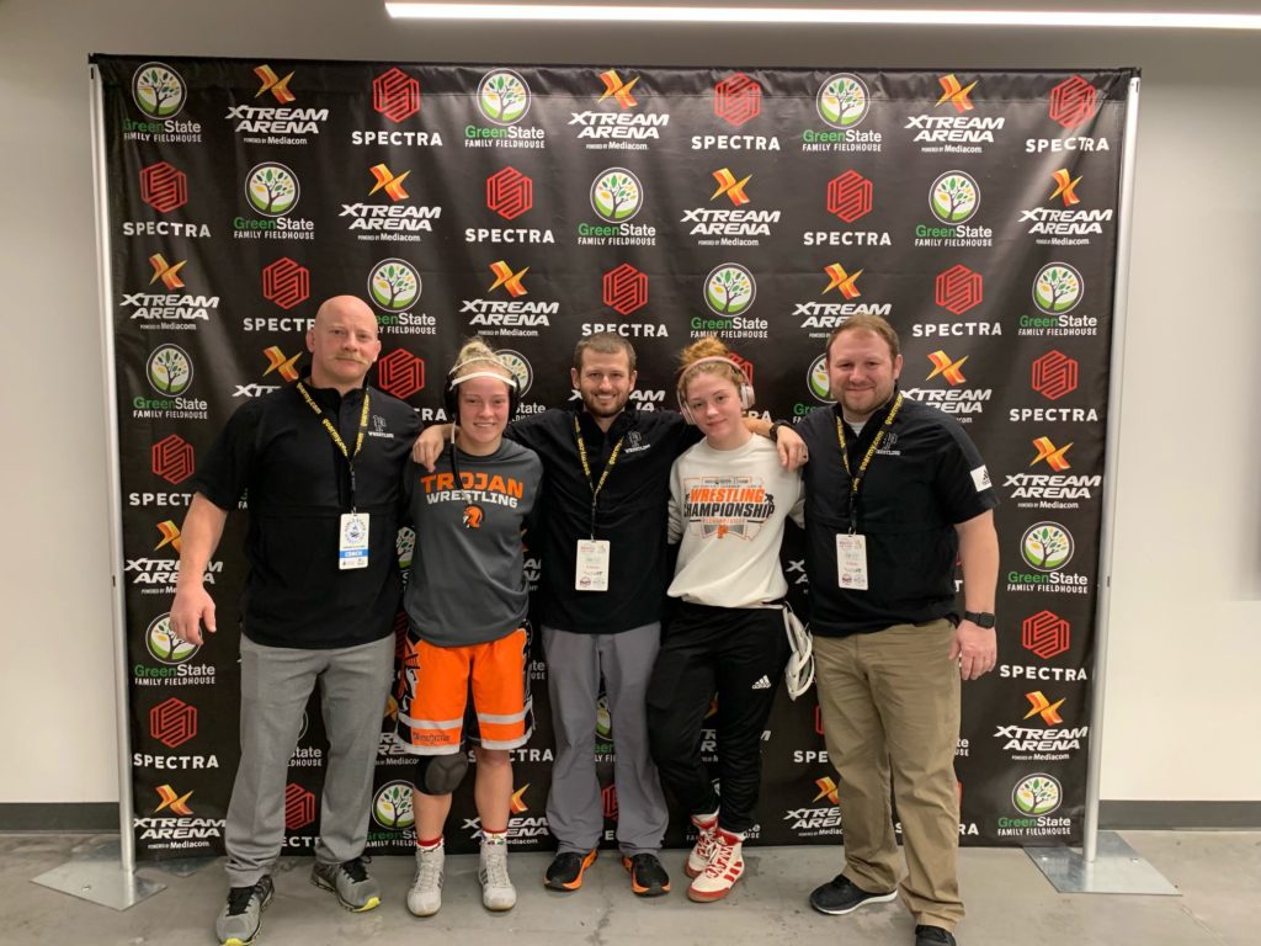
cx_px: 630
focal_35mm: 26
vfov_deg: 53.1
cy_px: 473
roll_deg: -0.7
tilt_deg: -5.5
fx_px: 947
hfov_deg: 67.3
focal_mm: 4.25
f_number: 1.8
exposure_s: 1/60
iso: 200
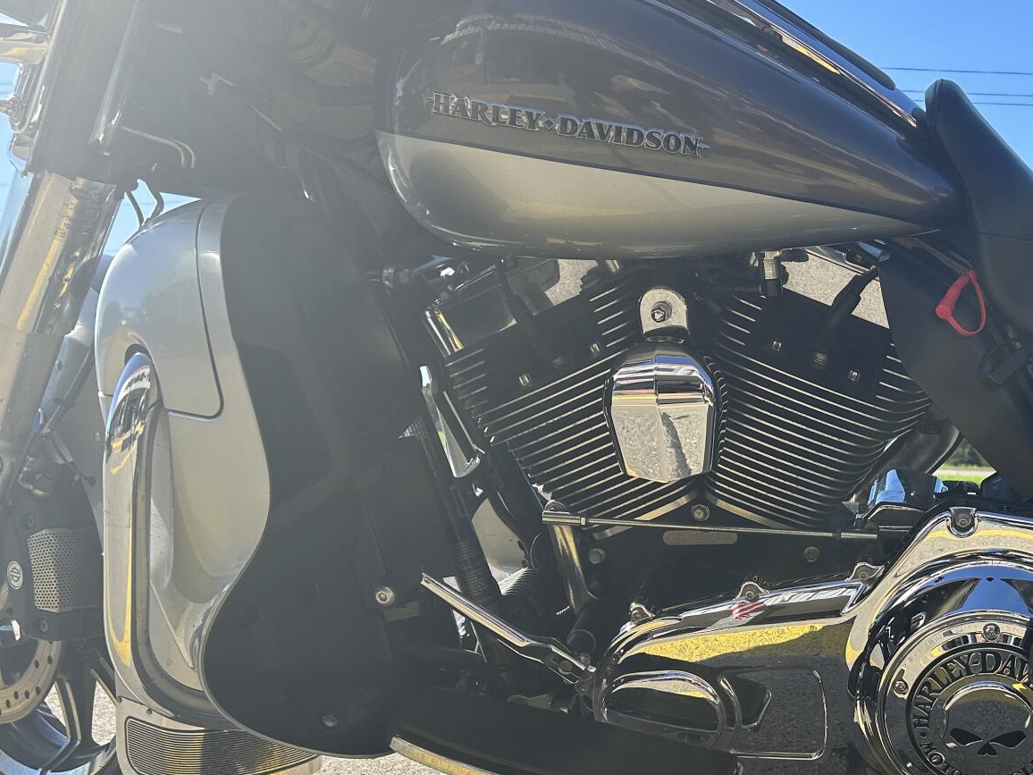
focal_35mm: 45
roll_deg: -1.8
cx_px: 883
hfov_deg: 39.7
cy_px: 575
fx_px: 1343
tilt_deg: -5.8
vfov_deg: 31.6
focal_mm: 5.7
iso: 50
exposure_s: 1/2008
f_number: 1.5
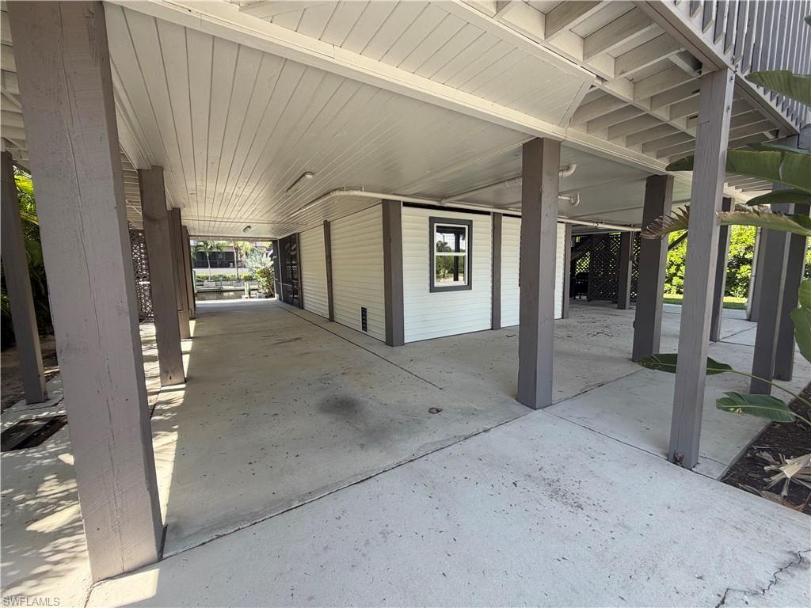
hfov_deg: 102.1
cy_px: 304
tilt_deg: -7.1
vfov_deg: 85.7
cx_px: 406
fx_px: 328
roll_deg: +0.6
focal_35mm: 14
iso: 40
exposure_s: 1/202
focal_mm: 2.22
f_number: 2.2
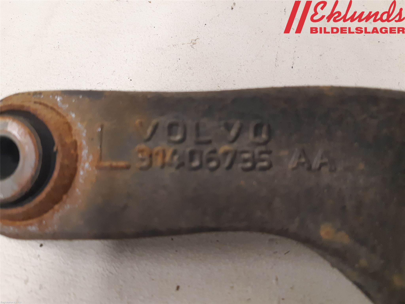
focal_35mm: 26
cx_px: 202
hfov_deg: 67.3
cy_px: 152
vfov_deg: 53.1
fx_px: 304
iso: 200
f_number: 1.7
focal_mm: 3.93
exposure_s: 1/33
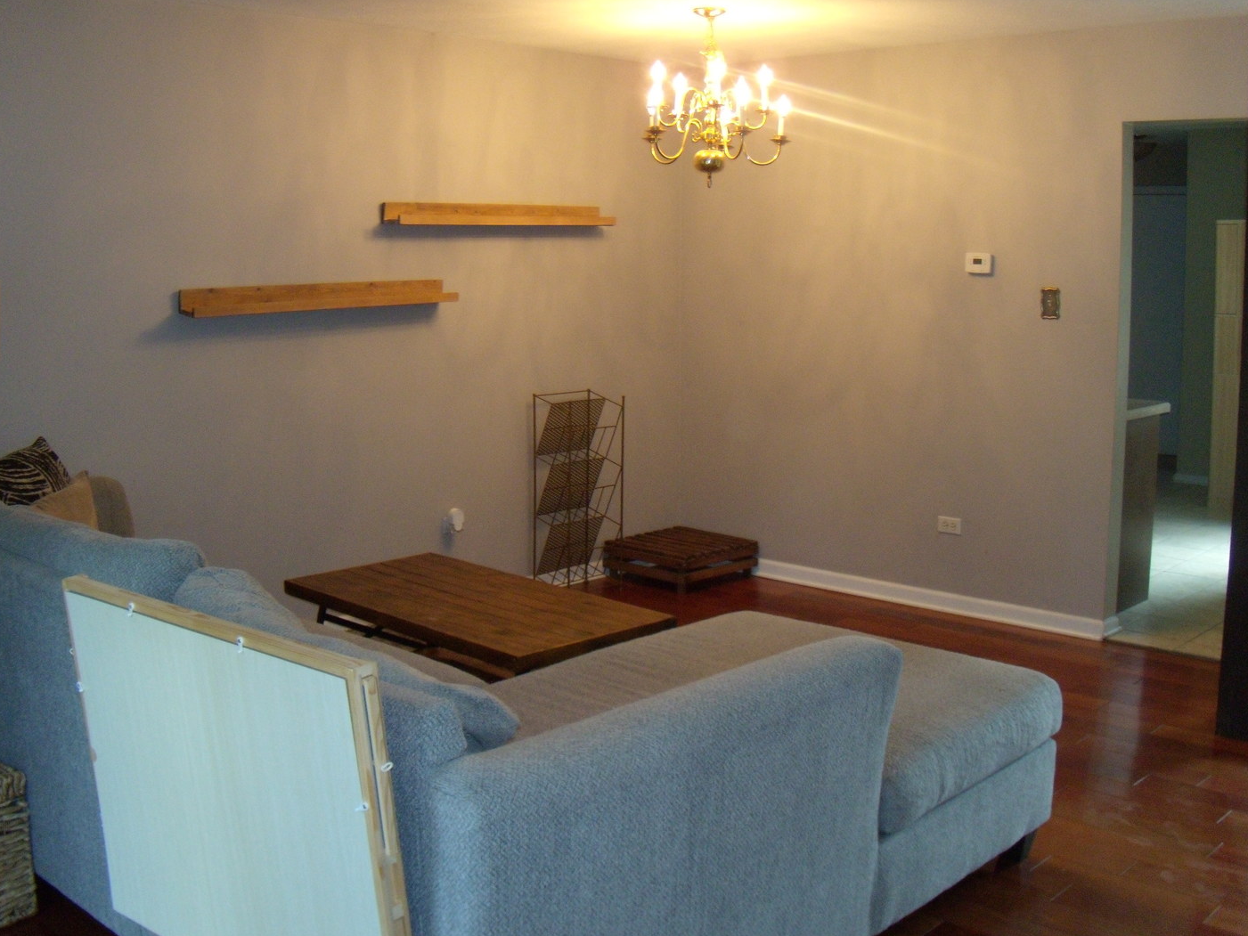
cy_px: 464
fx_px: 1334
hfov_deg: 50.1
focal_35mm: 37
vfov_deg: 38.7
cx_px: 610
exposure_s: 1/30
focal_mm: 6.4
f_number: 3.6
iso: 320
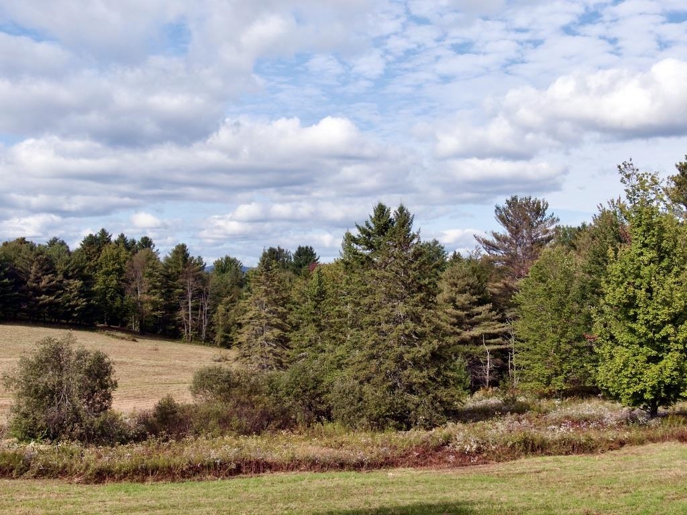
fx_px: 952
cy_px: 258
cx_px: 344
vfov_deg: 30.2
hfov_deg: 39.7
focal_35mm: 48
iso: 100
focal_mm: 8.6
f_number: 3.8
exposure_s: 1/200
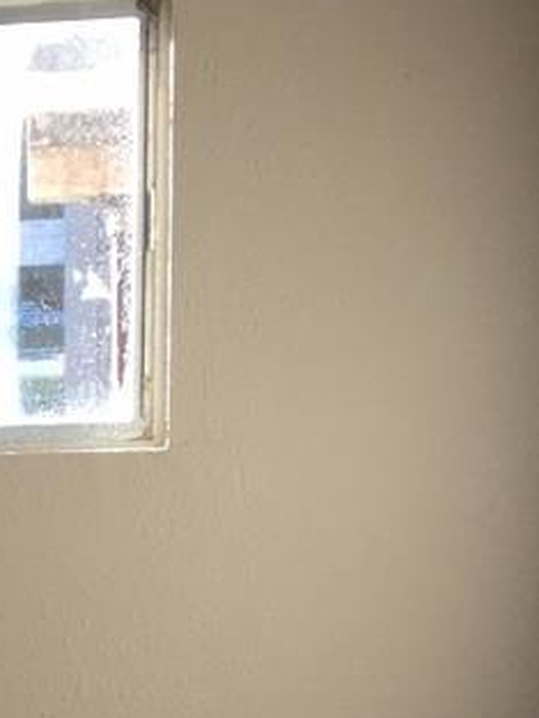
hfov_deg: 10.2
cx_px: -385
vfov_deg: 13.4
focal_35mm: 139
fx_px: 2884
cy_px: 1083
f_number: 2.2
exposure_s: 1/120
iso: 40
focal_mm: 4.15
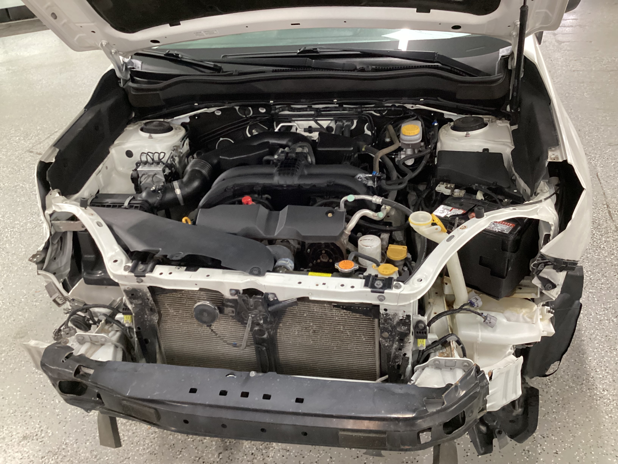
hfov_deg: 58.4
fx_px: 553
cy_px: 232
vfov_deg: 45.4
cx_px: 309
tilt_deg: -33.9
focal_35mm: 31
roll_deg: +5.3
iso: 400
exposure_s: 1/40
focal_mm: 3.3
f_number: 2.4
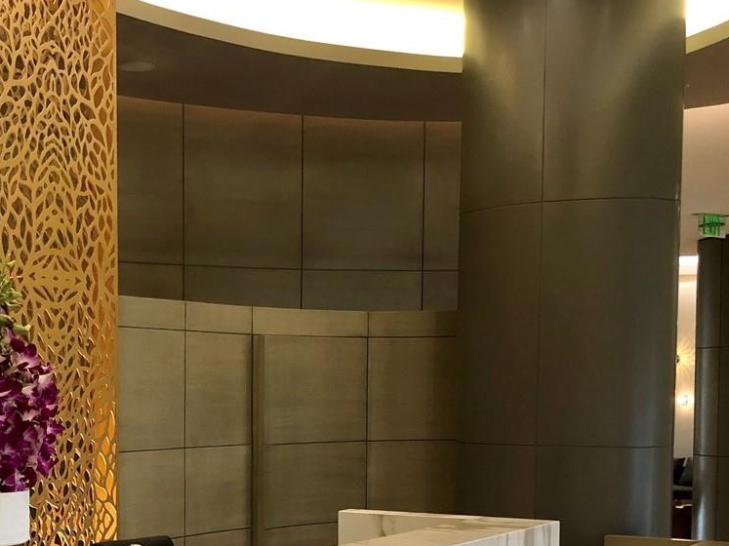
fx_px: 1263
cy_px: 501
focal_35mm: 60
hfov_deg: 31.6
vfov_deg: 23.7
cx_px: 174
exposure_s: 1/15
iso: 64
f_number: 1.8
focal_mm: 4
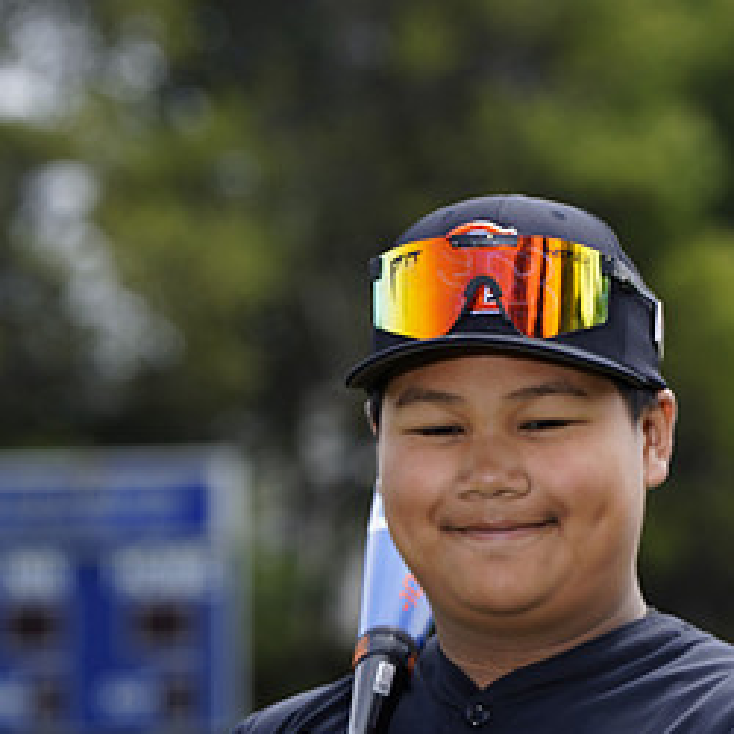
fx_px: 8324
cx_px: 474
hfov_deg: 5.0
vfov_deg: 5.0
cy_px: 828
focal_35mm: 347
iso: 100
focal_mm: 176
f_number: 6.3
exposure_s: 1/250
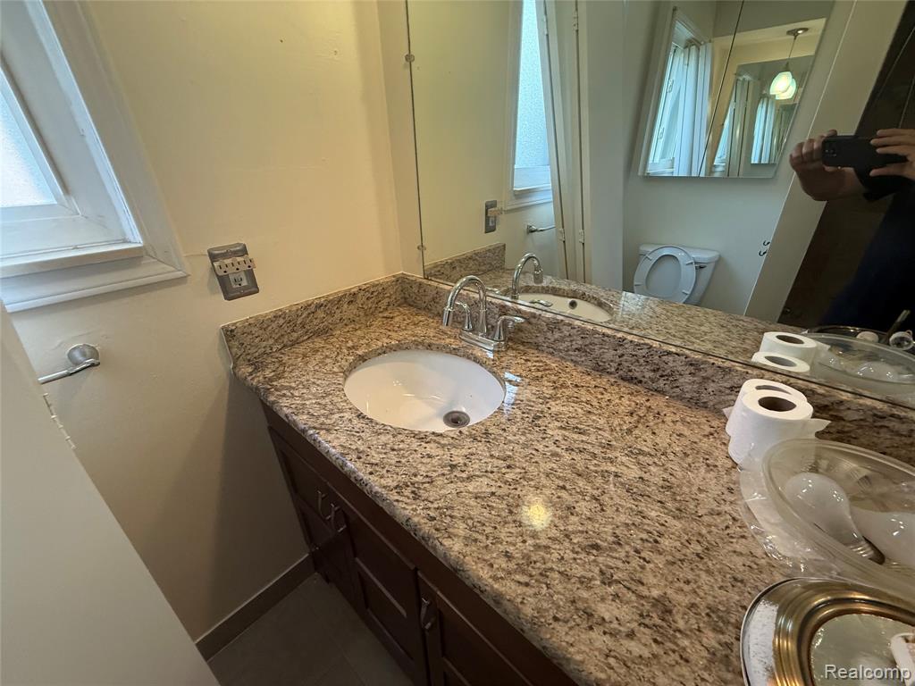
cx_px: 458
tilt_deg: -27.4
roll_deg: +2.3
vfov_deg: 85.7
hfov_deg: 102.1
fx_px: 370
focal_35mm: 14
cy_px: 343
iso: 320
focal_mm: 2.22
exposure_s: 1/120
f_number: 2.2
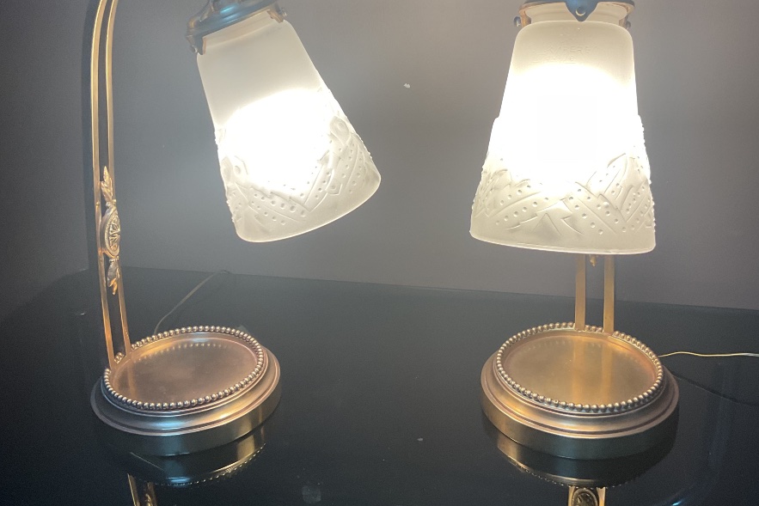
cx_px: 380
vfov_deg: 32.5
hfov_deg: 47.4
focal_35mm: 41
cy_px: 186
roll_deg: +2.3
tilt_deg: -18.9
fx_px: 864
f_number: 1.8
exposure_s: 1/120
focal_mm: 3
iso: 64
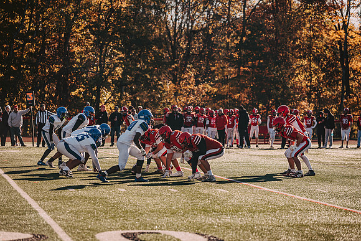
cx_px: 180
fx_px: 1304
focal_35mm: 130
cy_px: 120
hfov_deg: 15.8
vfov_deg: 10.6
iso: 250
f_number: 3.2
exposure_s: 1/2000
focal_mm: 130
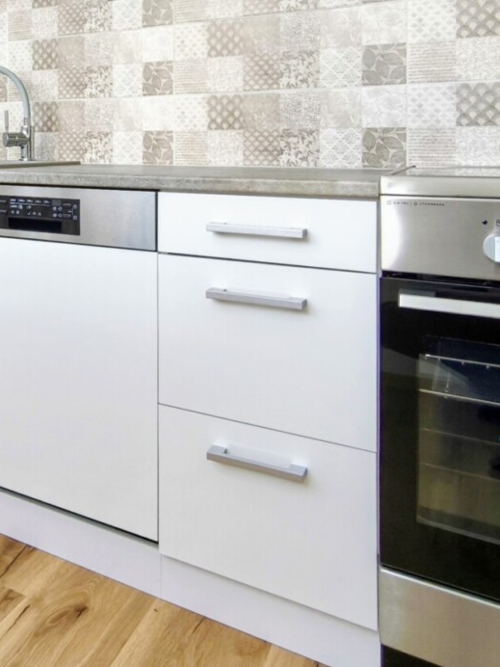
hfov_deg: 53.1
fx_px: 501
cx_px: 245
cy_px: 147
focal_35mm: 26
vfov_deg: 62.4
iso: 125
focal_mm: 1.91
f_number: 2.2
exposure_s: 1/50
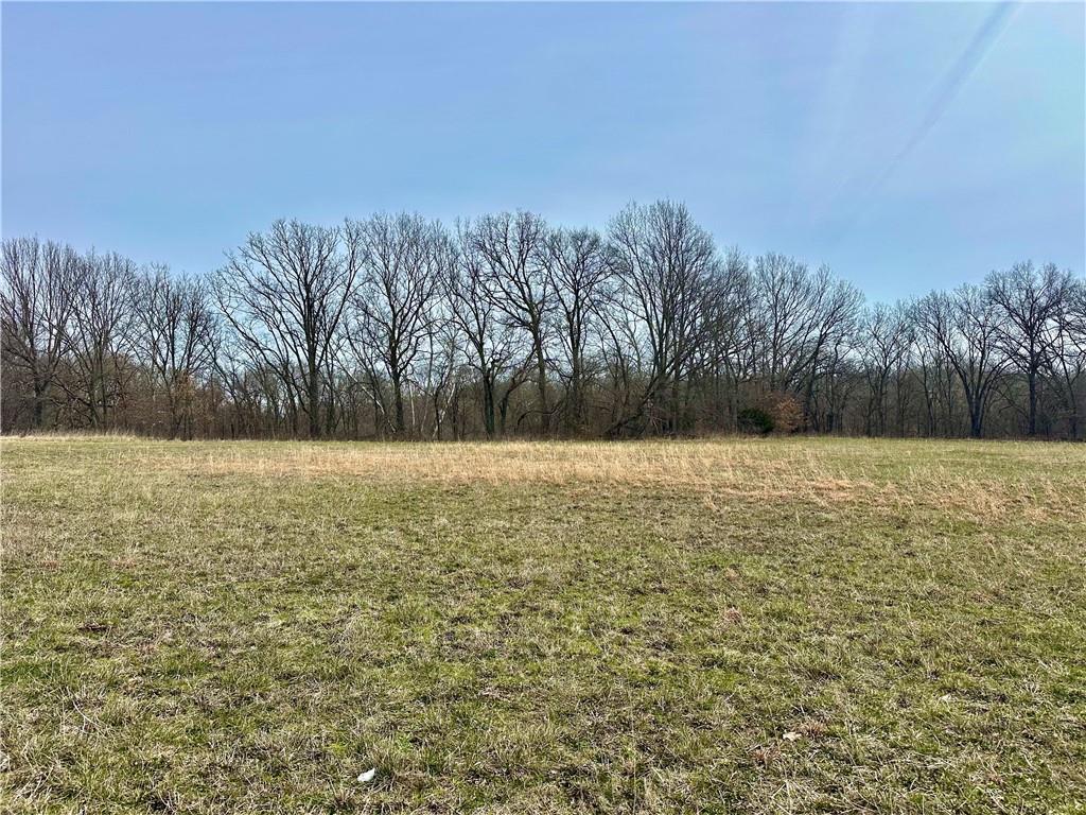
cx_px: 543
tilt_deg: +1.5
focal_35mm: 24
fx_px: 753
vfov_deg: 56.8
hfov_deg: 71.6
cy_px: 408
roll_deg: +1.3
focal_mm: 6.86
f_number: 1.78
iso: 80
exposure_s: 1/7576
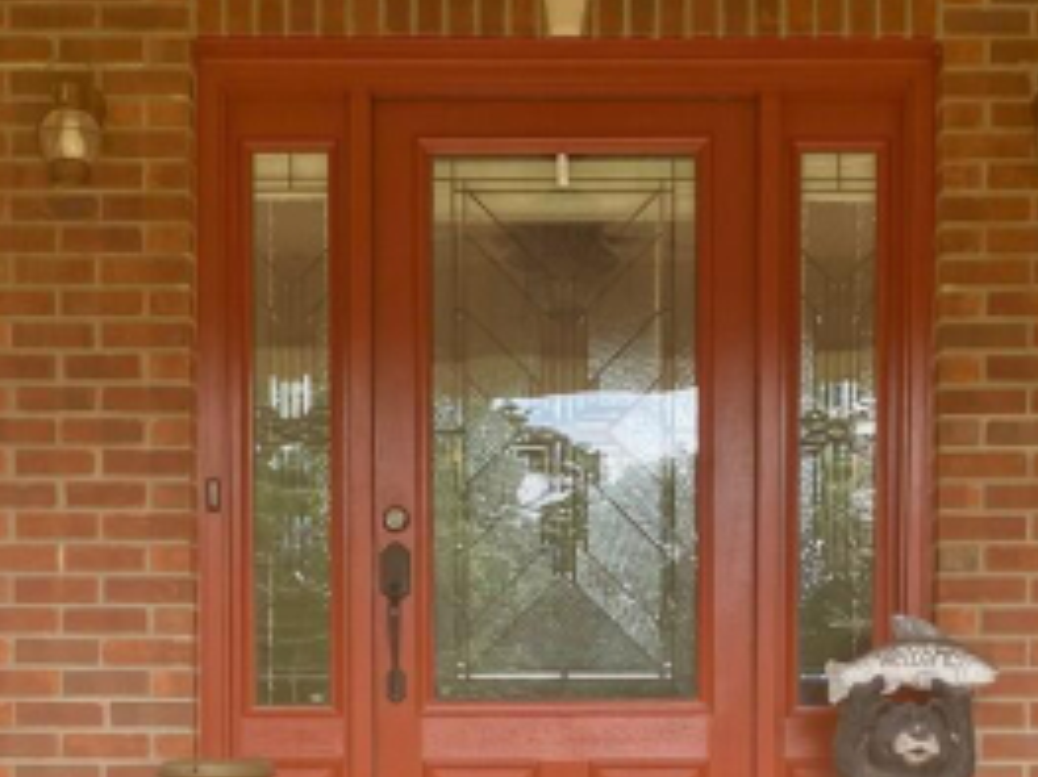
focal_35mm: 66
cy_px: 801
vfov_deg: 21.4
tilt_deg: -0.3
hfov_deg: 29.4
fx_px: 1978
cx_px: 574
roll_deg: -0.3
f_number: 1.8
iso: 32
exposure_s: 1/693
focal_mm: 4.25
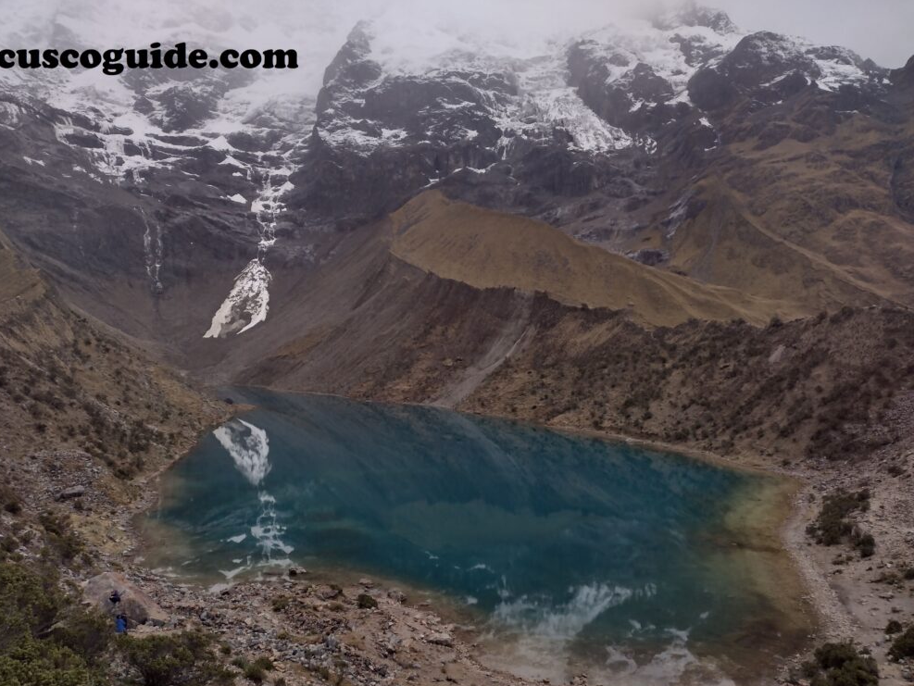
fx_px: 740
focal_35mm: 28
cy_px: 353
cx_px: 470
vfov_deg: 49.8
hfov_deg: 63.4
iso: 100
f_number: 1.7
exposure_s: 1/691
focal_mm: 4.71
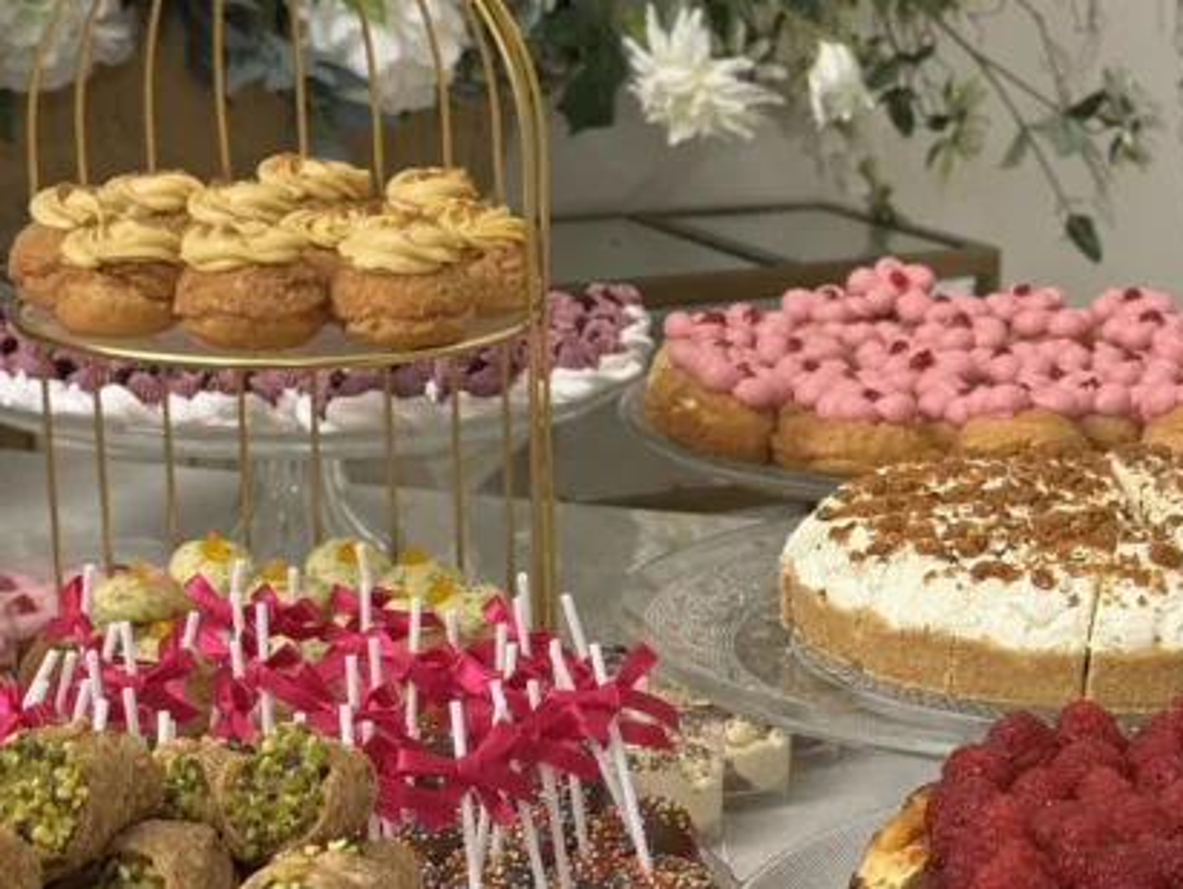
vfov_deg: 20.9
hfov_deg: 27.7
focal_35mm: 70
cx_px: 725
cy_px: 624
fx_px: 2394
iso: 160
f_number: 1.78
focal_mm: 6.76
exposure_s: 1/50
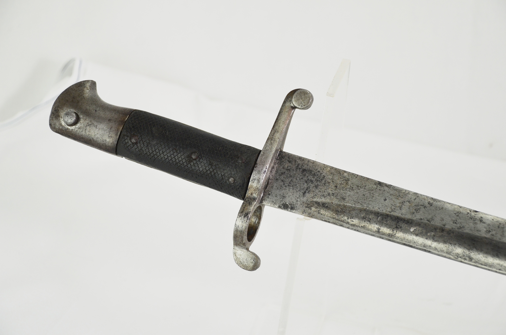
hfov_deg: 22.0
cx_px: 253
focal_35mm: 93
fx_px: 1304
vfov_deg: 14.6
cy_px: 168
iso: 400
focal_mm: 62
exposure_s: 1/320
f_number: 5
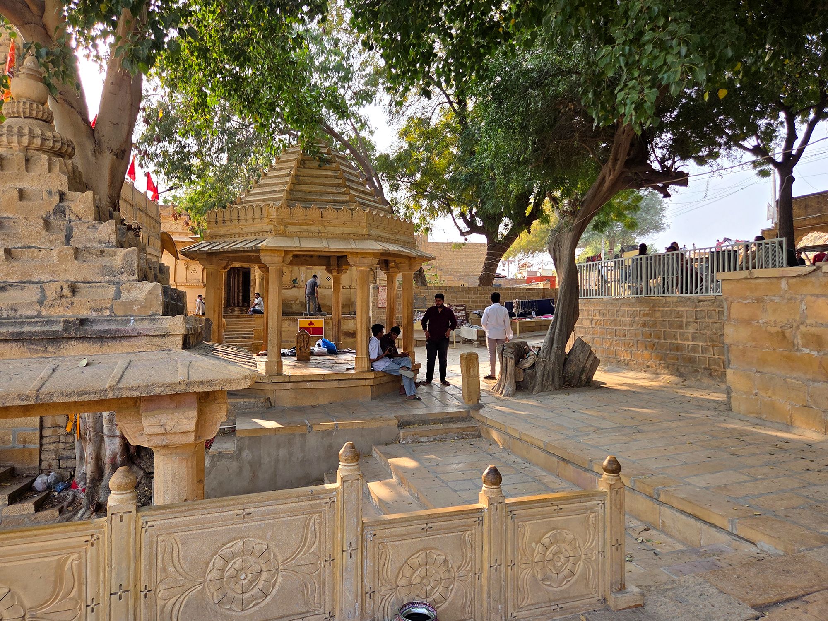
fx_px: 550
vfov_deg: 58.9
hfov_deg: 73.9
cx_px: 414
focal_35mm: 23
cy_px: 310
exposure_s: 1/1597
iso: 80
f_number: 1.8
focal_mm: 5.4
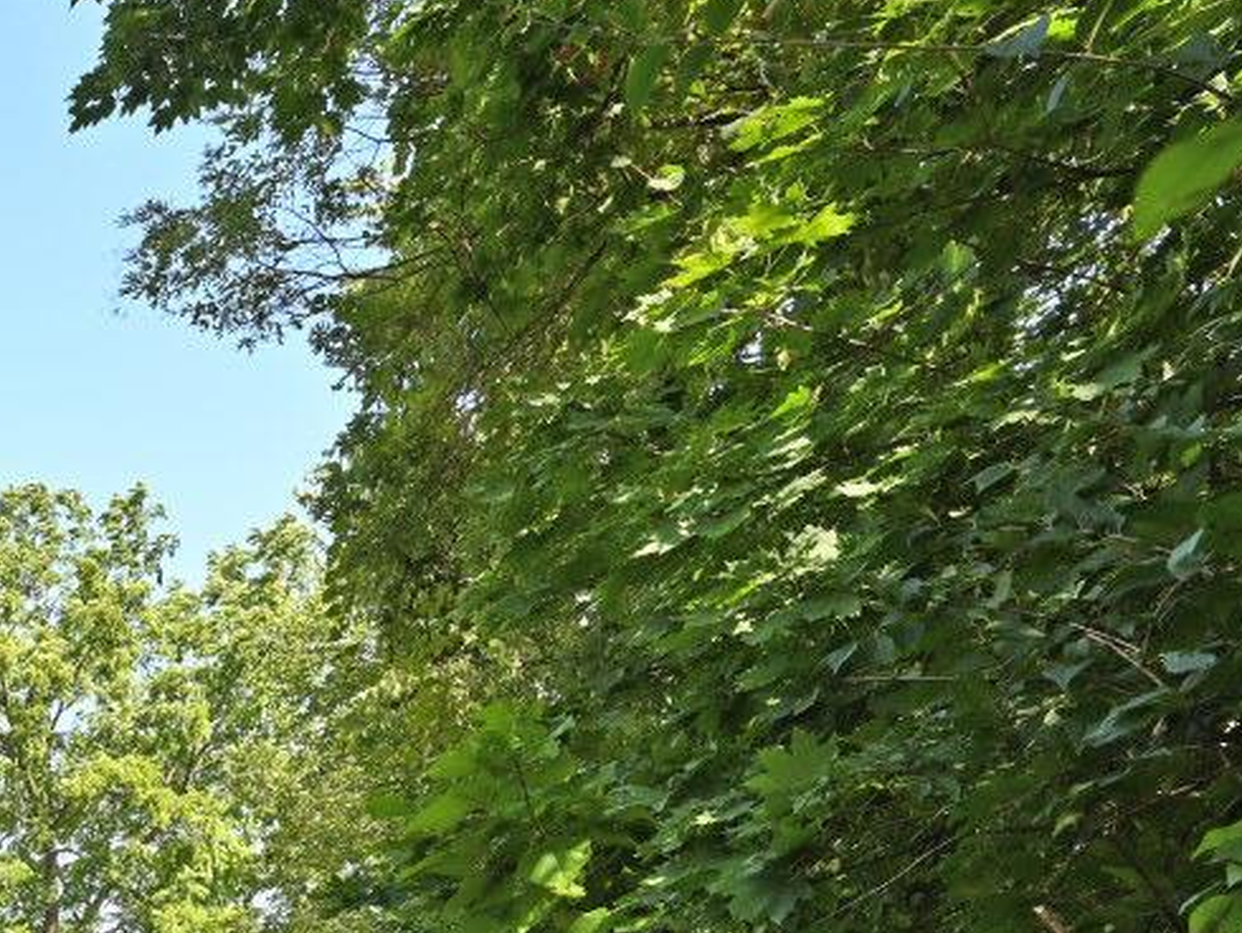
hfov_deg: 29.8
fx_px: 1795
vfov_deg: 26.4
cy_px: 1070
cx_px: -411
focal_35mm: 50
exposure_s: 1/250
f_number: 5.6
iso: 160
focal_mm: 17
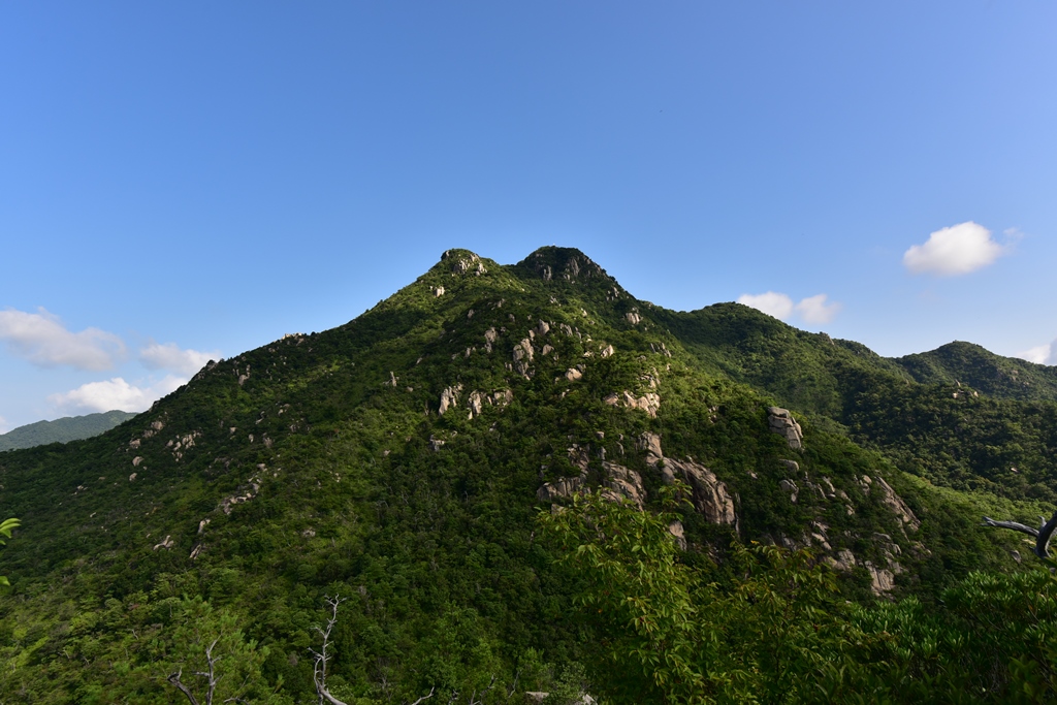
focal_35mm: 20
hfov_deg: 84.0
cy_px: 352
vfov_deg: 61.9
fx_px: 587
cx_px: 528
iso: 64
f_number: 8
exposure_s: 1/125
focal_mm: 20
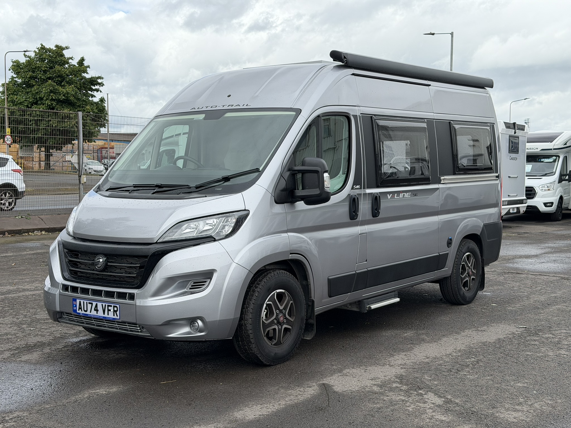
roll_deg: -0.4
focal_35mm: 48
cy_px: 214
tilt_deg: -3.5
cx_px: 286
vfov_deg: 30.3
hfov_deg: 39.7
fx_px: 792
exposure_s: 1/3378
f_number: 1.78
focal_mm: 6.76
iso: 100
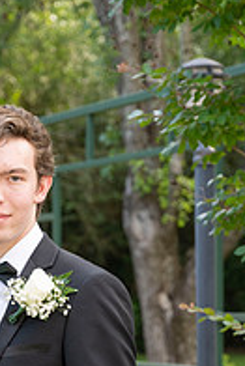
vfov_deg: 11.5
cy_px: 364
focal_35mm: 177
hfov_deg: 7.7
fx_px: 1804
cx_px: 21
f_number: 5
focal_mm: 77
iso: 500
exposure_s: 1/200
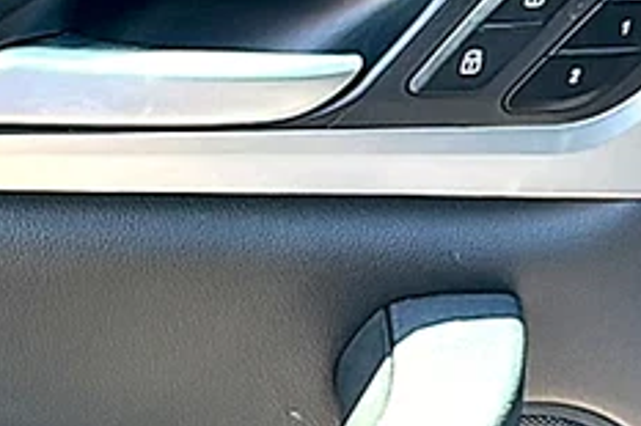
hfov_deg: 15.8
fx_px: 2224
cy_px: 488
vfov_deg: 10.8
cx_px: -124
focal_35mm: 125
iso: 80
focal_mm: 6.86
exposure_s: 1/319
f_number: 1.78
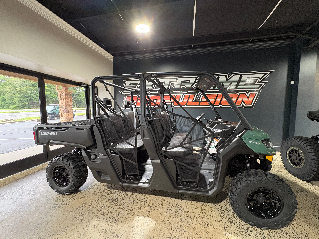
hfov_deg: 102.1
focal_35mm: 14
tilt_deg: -4.7
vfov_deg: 85.7
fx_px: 129
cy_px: 120
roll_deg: +0.6
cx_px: 160
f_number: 2.2
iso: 400
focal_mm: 2.22
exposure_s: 1/60
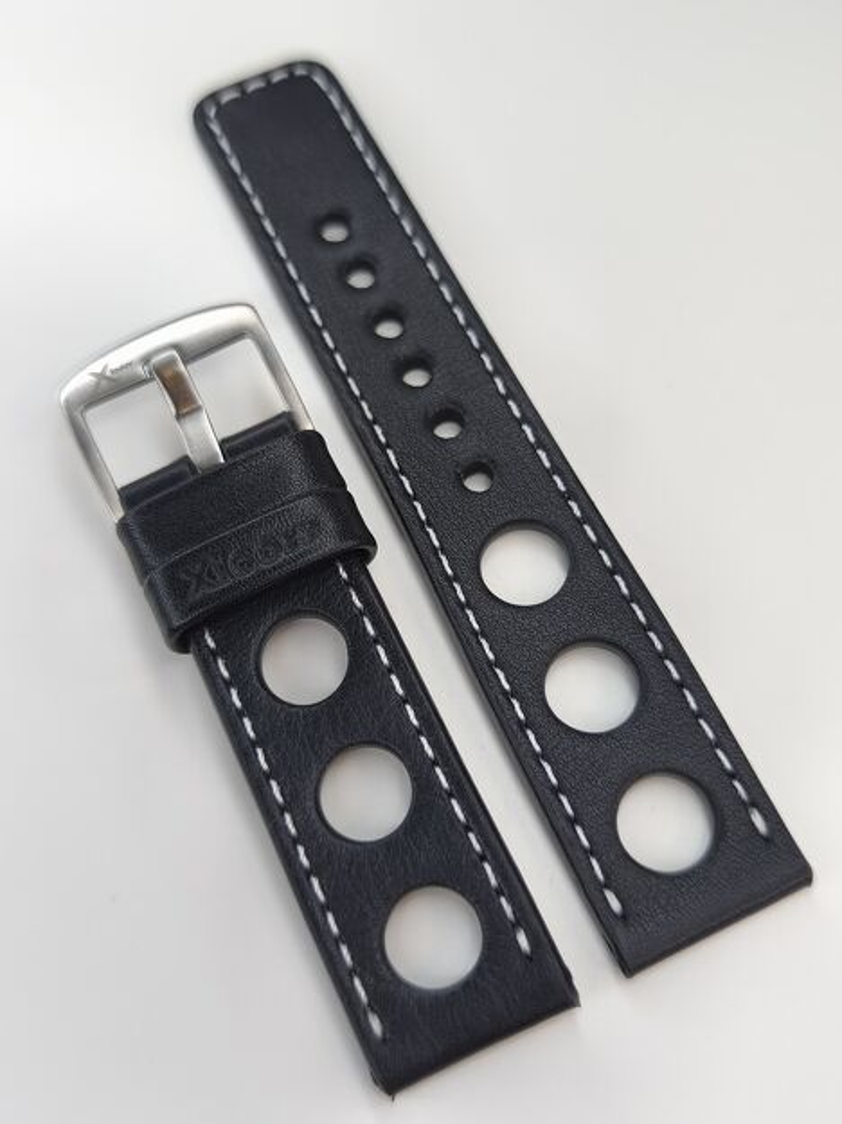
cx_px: 421
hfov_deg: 40.7
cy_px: 562
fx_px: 1136
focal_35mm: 35
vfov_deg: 52.7
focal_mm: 6.18
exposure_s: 1/99.9
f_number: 1.65
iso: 100
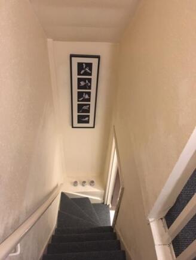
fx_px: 219
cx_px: 98
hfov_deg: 48.2
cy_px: 130
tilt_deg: -45.0
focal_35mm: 29
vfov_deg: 61.6
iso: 400
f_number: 2.2
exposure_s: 1/17
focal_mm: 4.15
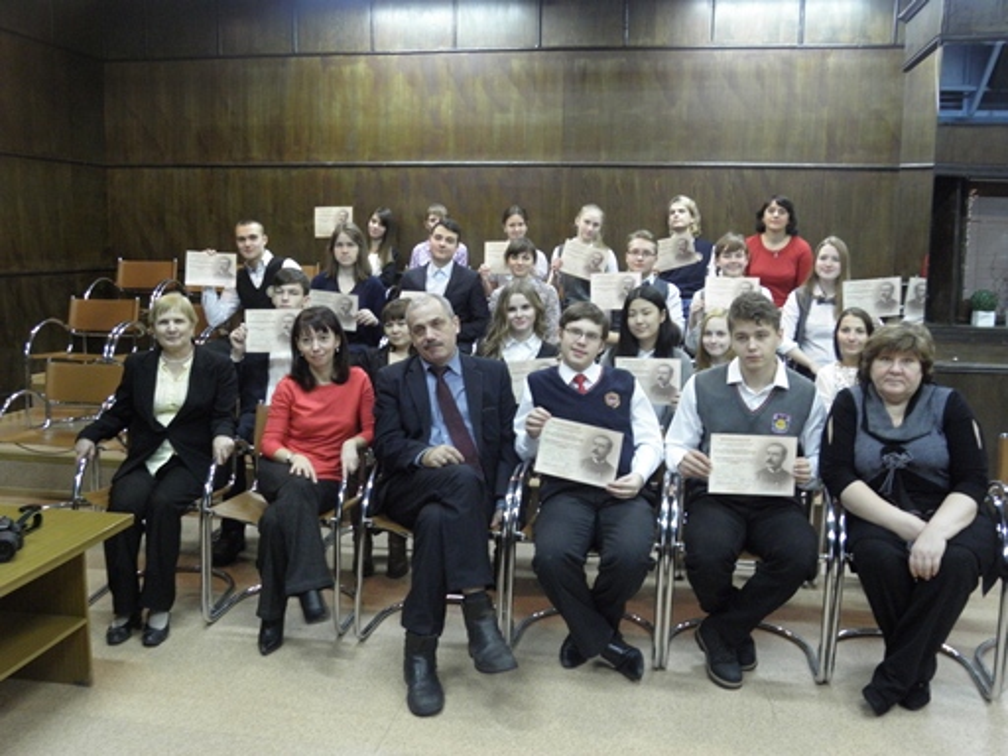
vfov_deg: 42.9
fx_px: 961
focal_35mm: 33
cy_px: 378
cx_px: 504
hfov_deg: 55.4
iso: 320
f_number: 3
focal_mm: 5.9
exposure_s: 1/8
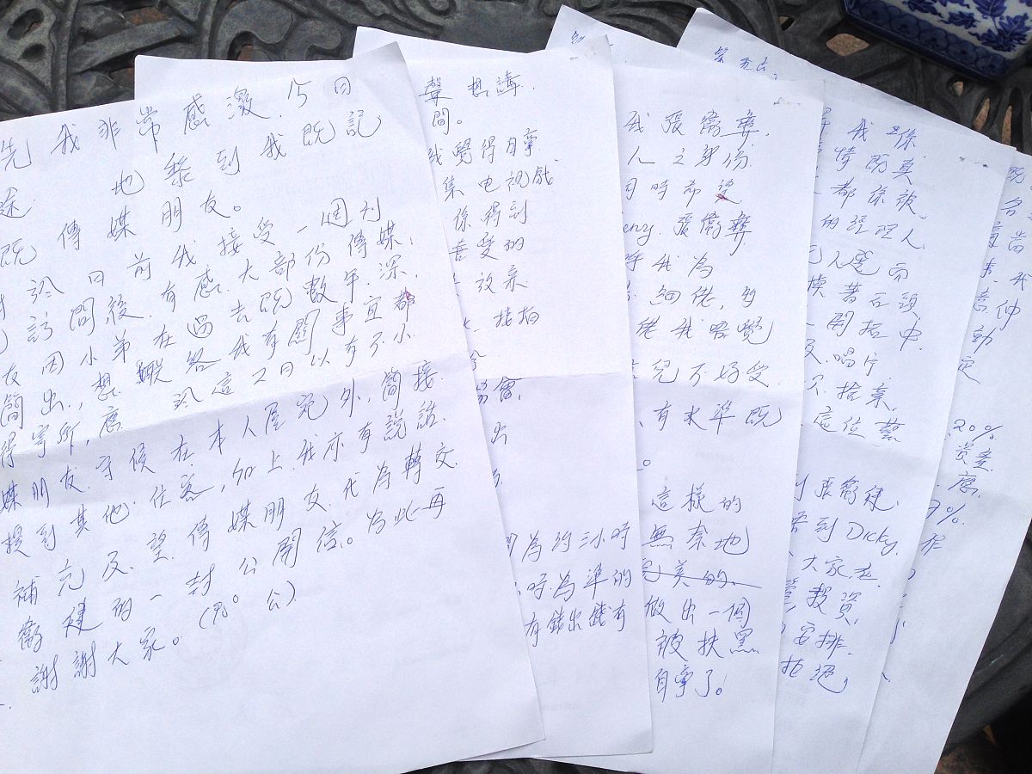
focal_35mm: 33
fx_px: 984
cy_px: 387
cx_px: 516
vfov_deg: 42.9
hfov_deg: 55.4
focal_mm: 4.13
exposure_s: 1/1642
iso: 50
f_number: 2.4
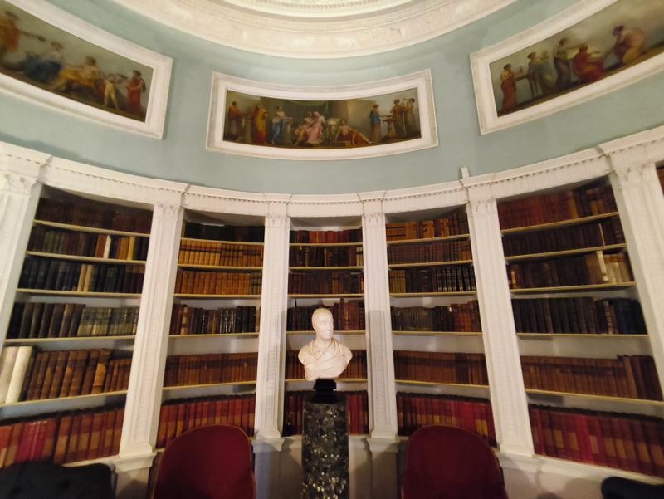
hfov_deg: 98.1
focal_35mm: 15
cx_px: 332
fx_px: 288
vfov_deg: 81.8
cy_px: 250
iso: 2500
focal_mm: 1.65
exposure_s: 1/14.3
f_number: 2.2
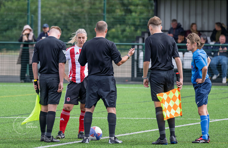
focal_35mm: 382
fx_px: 2400
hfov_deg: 5.4
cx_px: 90
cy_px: 49
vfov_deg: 3.5
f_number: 5.3
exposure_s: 1/1000
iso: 500
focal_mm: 280
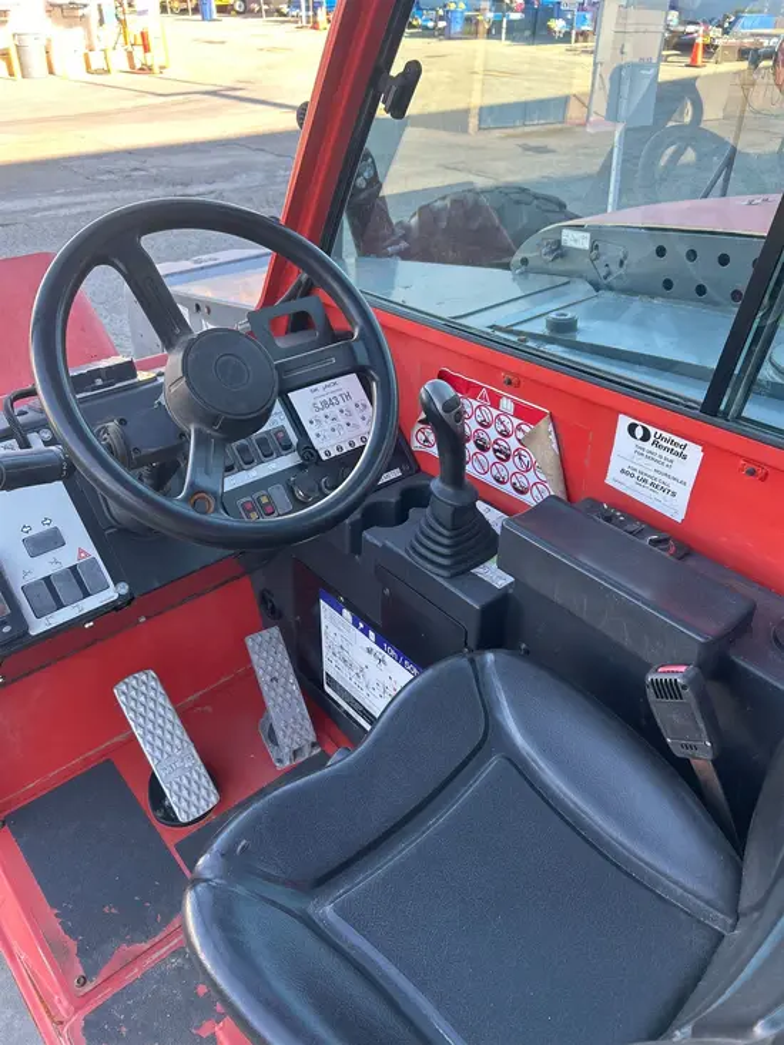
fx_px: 785
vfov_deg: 67.3
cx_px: 392
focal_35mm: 26
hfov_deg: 53.1
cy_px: 522
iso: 50
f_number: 1.5
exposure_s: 1/202
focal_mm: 5.7
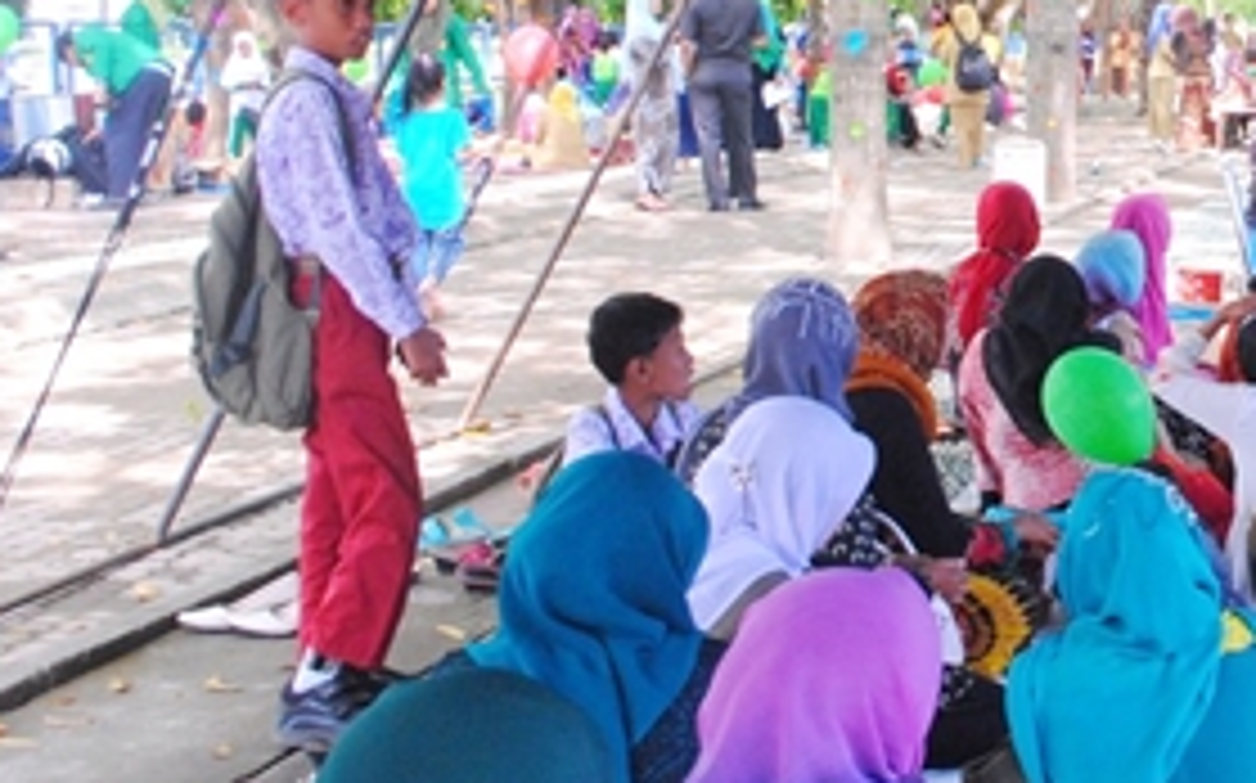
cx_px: 1274
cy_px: 198
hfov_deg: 24.9
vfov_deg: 16.4
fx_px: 2703
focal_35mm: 79
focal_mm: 24
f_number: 10
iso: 800
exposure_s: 1/50
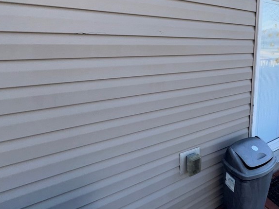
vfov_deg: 54.4
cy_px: 81
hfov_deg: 65.6
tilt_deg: -11.5
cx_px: 205
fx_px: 202
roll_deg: -1.5
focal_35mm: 25
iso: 32
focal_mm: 2.22
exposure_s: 1/720
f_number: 2.2
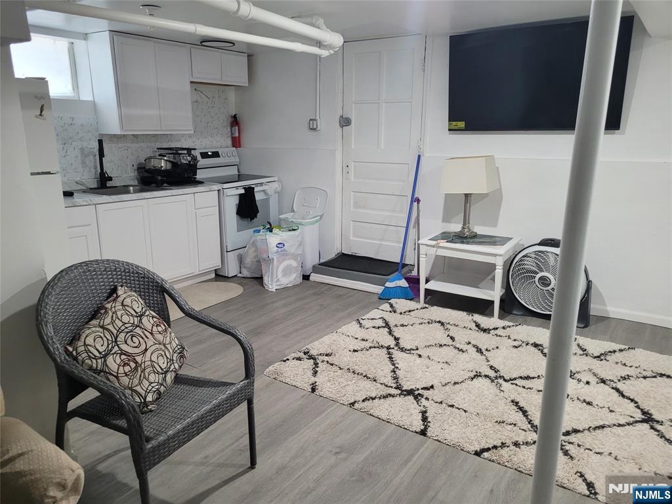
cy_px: 252
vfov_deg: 53.1
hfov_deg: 67.3
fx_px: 505
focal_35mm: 26
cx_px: 336
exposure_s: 1/40
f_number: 1.8
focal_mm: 5.4
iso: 320
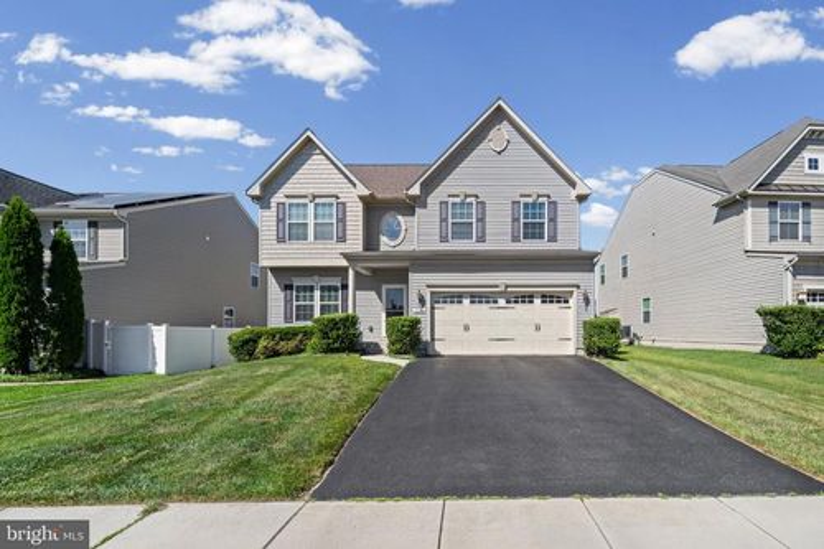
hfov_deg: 96.8
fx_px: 366
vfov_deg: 73.7
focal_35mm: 16
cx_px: 412
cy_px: 274
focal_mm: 16
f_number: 9
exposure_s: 1/160
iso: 160
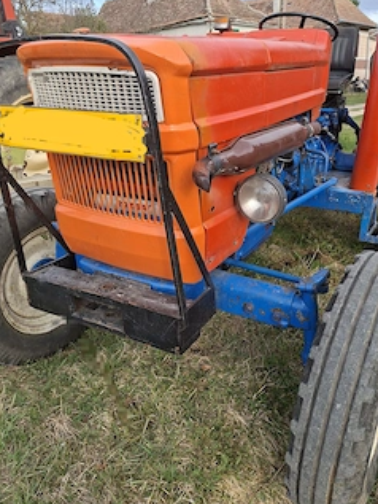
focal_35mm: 29
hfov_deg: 48.1
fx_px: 422
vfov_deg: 61.4
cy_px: 219
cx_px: 221
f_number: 1.8
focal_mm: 5.54
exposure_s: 1/500
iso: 40
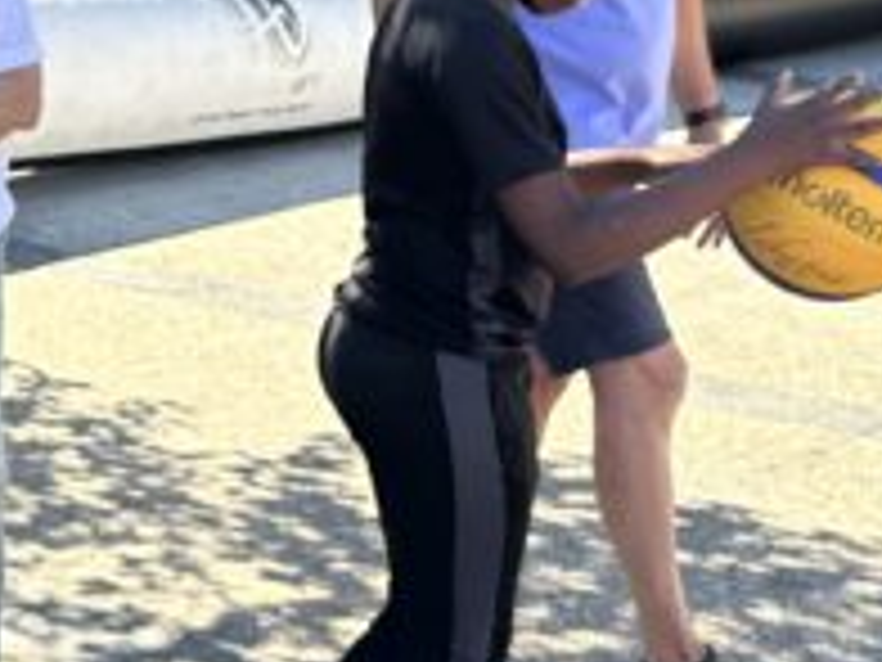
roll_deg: -0.4
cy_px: 284
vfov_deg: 15.7
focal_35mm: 94
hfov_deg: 20.2
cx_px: -18
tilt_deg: -13.4
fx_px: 2395
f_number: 1.78
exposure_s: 1/887
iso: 80
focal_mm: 6.86
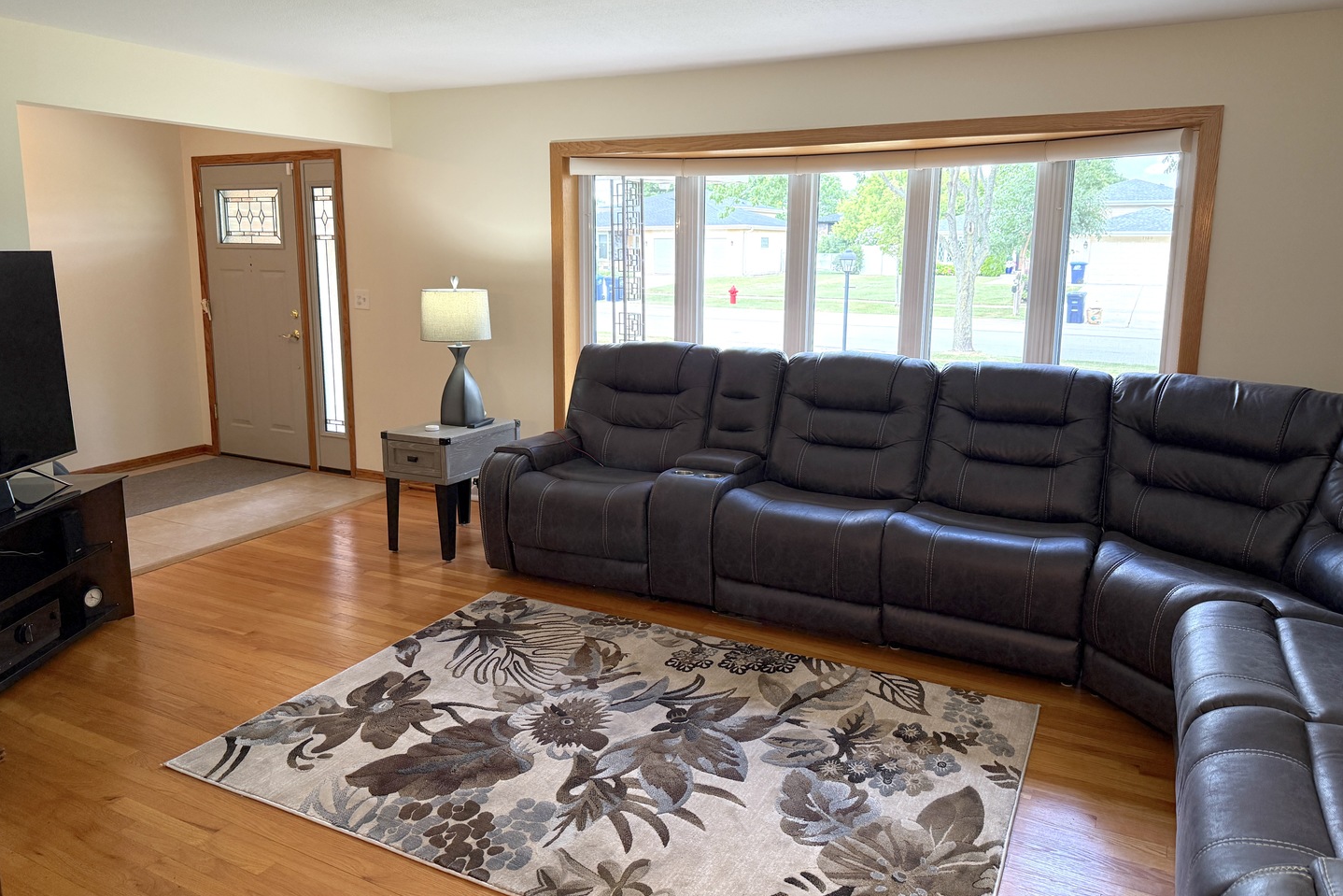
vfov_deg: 51.2
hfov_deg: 71.5
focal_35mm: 25
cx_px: 672
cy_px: 399
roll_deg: -0.7
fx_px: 933
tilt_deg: -9.0
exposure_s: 1/146
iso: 200
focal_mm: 6.76
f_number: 1.78
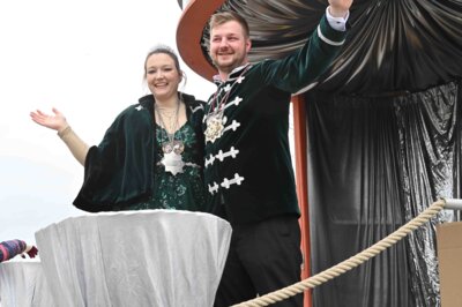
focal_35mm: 50
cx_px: 231
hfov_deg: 39.6
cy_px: 154
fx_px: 641
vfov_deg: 26.9
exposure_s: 1/400
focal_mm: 50
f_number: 10
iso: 2500
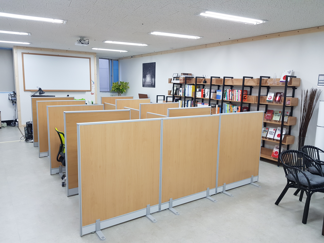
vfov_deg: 53.1
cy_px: 122
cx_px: 162
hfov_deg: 67.3
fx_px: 243
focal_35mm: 26
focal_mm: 4.3
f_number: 1.7
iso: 100
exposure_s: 1/60
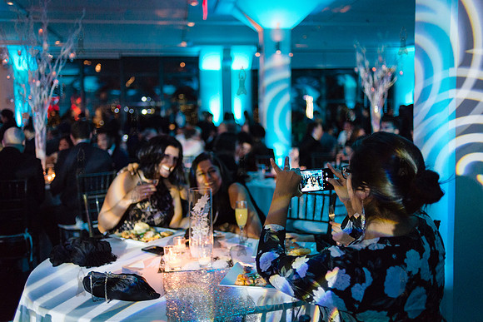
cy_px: 161
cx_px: 242
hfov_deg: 54.4
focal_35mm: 35
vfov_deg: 37.9
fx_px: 470
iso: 4000
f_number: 2
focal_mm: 35
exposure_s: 1/800
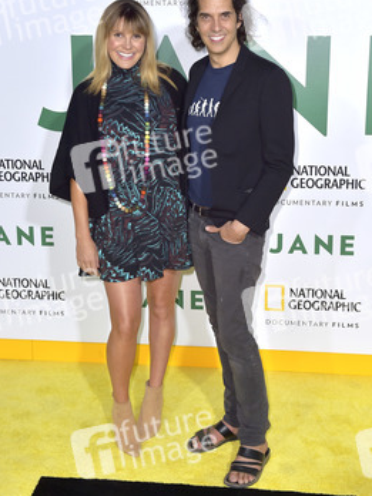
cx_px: 186
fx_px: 759
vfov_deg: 36.2
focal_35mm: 53
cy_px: 231
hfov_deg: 27.5
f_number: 6.3
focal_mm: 48
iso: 500
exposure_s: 1/320
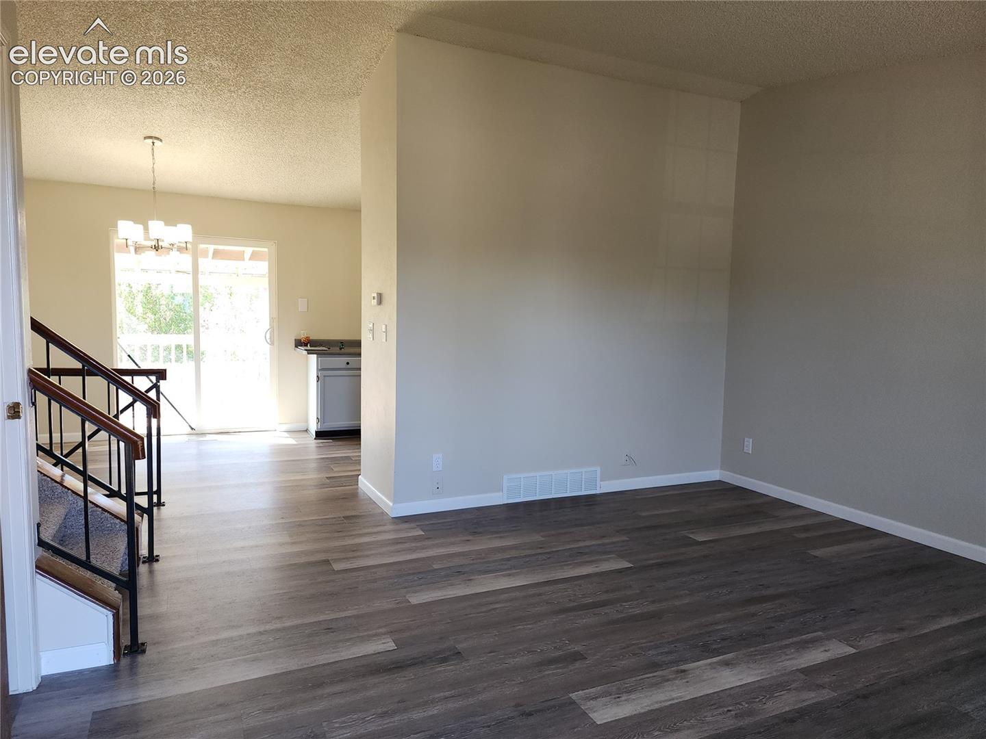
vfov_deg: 58.9
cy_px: 370
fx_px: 655
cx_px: 493
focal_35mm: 23
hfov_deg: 73.9
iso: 50
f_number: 1.8
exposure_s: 1/60
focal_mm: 6.4
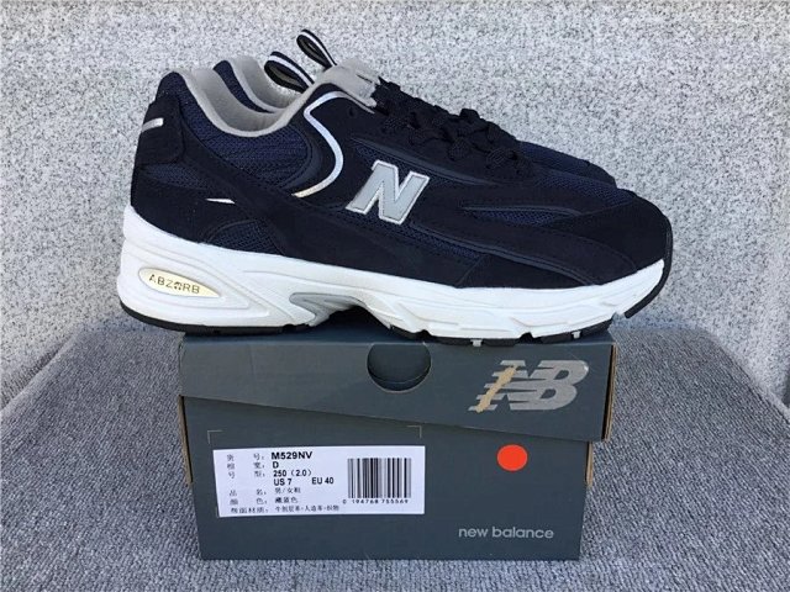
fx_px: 707
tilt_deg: -20.3
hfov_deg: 58.4
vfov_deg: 45.4
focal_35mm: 31
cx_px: 395
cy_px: 296
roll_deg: +0.3
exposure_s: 1/100
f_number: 2.4
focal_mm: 3.3
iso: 25
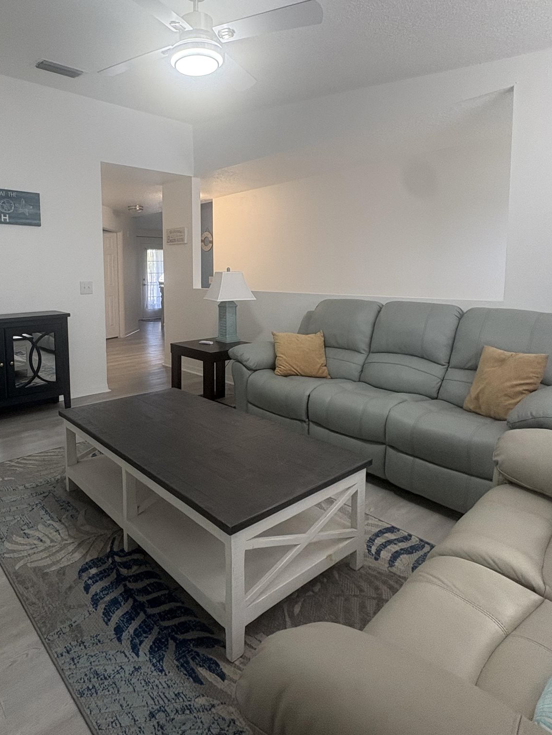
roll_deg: -0.3
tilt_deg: -4.6
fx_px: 446
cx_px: 203
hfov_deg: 62.5
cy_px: 313
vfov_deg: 78.5
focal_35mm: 21
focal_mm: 2.22
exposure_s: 1/60
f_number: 2.2
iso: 200
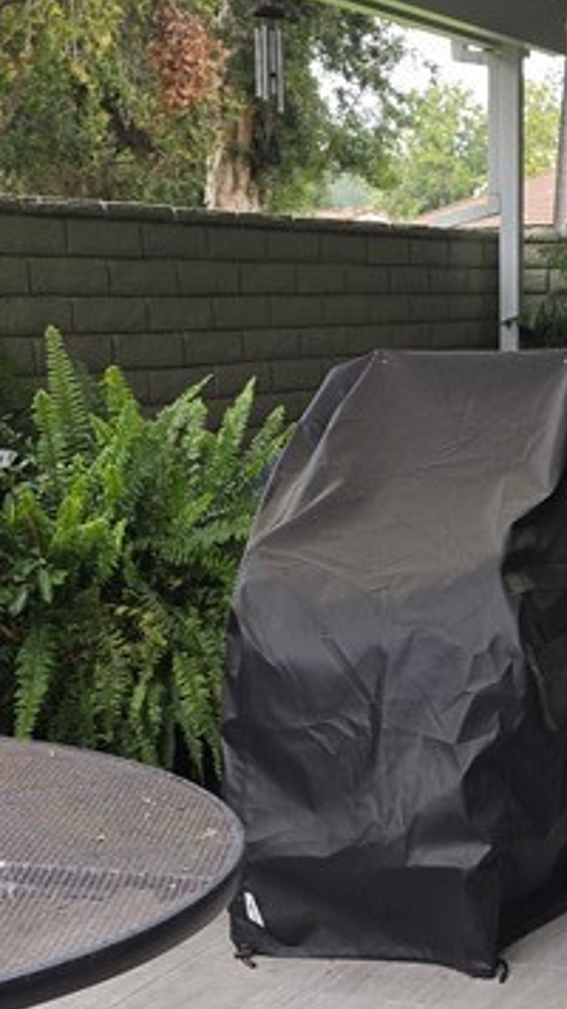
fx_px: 1926
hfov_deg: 16.5
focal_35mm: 72
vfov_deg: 27.8
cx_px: 502
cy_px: 983
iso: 32
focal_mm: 6.5
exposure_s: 1/359
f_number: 1.4
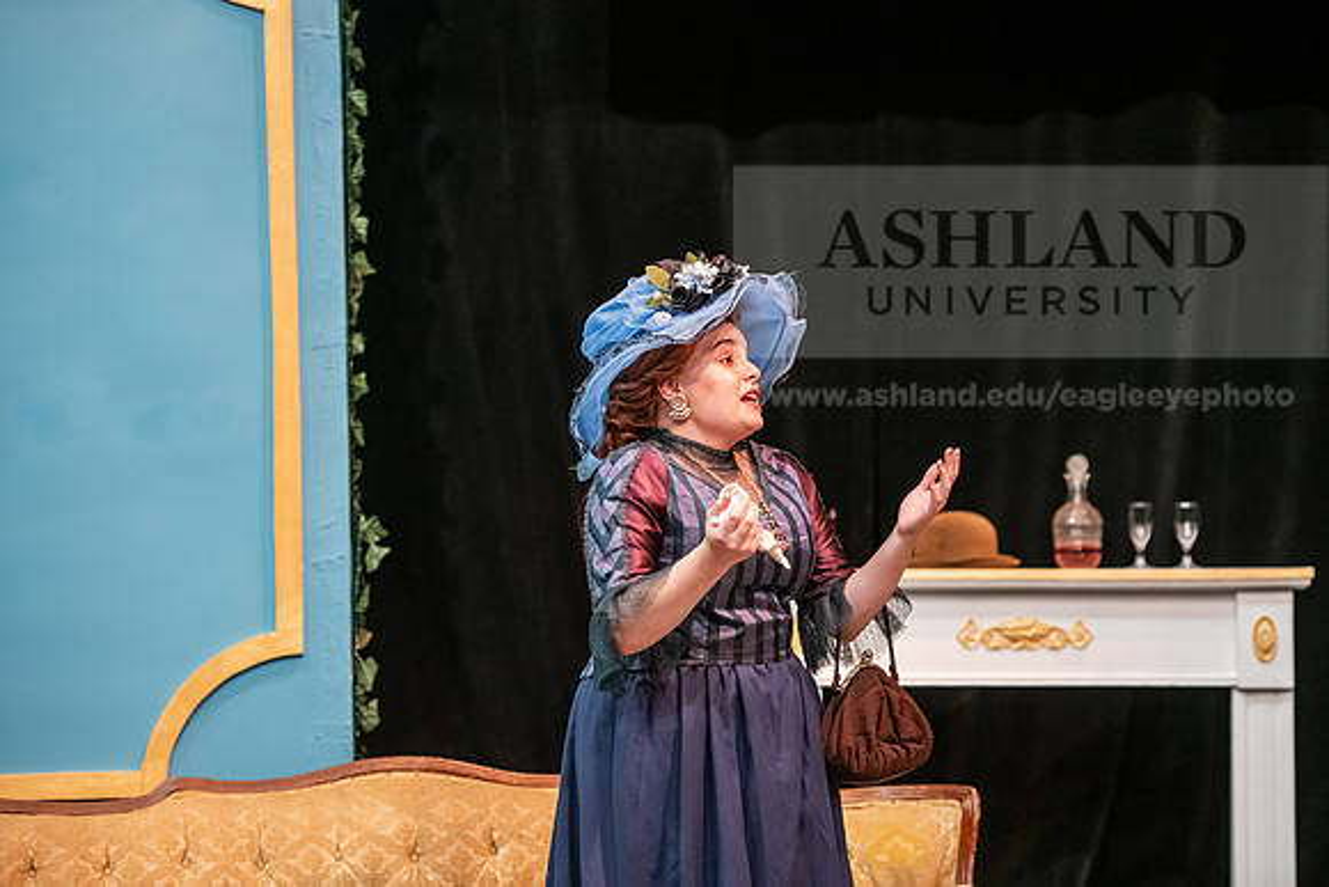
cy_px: 444
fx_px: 4135
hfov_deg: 18.3
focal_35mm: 112
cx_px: 664
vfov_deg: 12.2
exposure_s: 1/200
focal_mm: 112
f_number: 3.2
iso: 3200
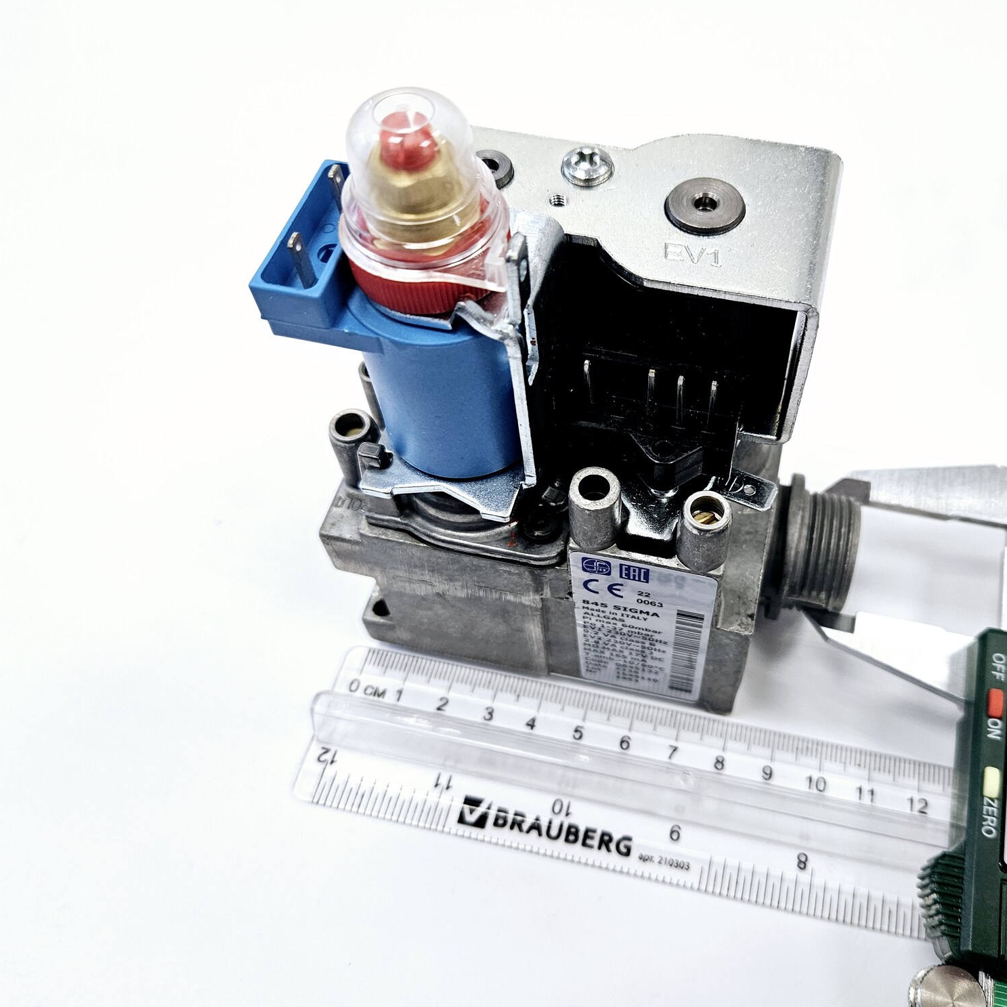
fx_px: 922
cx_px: 621
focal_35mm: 28
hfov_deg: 56.7
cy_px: 507
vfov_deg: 57.3
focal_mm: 5.4
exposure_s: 1/180
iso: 200
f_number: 1.8
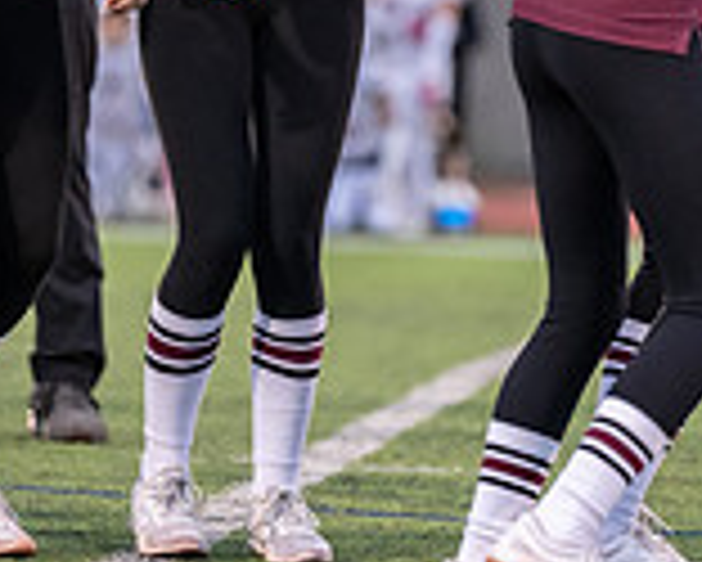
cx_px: 135
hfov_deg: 3.6
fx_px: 11226
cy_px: -164
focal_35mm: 540
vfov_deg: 2.9
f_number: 2.8
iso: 3200
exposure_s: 1/1250
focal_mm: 155
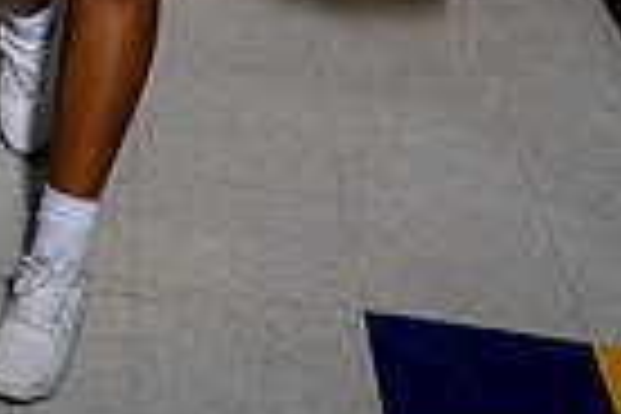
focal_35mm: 124
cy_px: -531
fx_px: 2139
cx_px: 220
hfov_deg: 16.5
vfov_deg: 9.9
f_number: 10
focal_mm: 38
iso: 250
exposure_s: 1/250
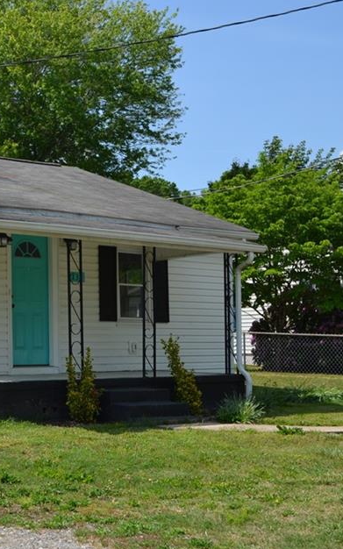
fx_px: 898
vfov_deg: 34.0
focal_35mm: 60
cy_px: 256
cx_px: -82
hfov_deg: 20.1
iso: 100
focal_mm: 24
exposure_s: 1/250
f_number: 8
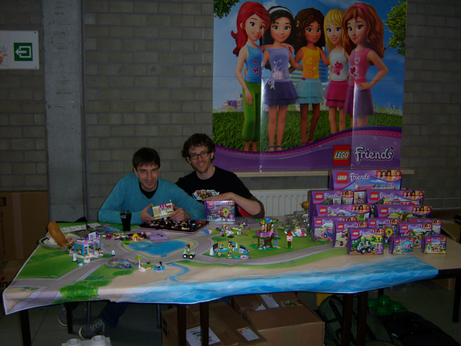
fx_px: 479
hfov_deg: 51.4
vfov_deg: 39.7
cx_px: 230
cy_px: 173
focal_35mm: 36
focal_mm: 7.5
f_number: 2.8
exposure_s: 1/60
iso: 125
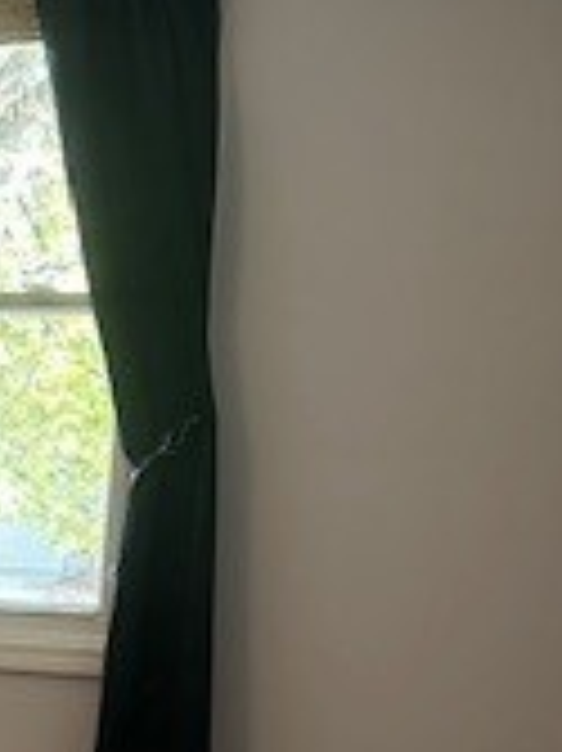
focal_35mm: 92
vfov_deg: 20.5
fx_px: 1994
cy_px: 784
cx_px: -477
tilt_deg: -11.0
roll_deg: -1.2
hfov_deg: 14.1
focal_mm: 6.86
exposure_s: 1/60
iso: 400
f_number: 1.78
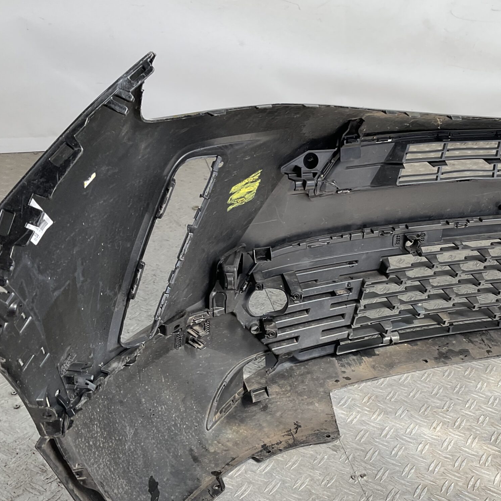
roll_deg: -9.7
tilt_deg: -30.3
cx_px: 309
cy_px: 316
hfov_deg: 38.1
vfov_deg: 38.1
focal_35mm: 44
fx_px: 720
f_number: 1.8
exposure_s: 1/197
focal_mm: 3
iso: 16
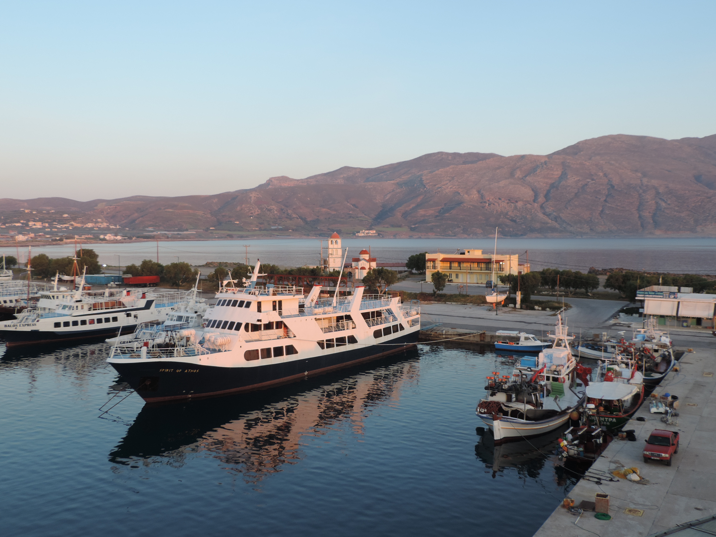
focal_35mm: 33
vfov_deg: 42.9
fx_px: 683
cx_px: 358
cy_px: 268
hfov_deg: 55.4
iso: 80
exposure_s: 1/100
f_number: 3.2
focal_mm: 5.8
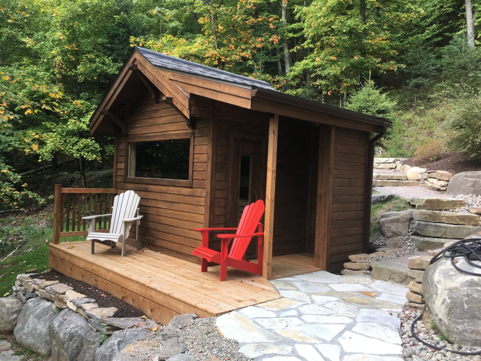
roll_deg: -2.5
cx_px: 240
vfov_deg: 48.2
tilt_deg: +0.1
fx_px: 403
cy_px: 180
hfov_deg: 61.7
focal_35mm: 29
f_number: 2.2
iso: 25
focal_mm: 4.15
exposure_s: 1/120
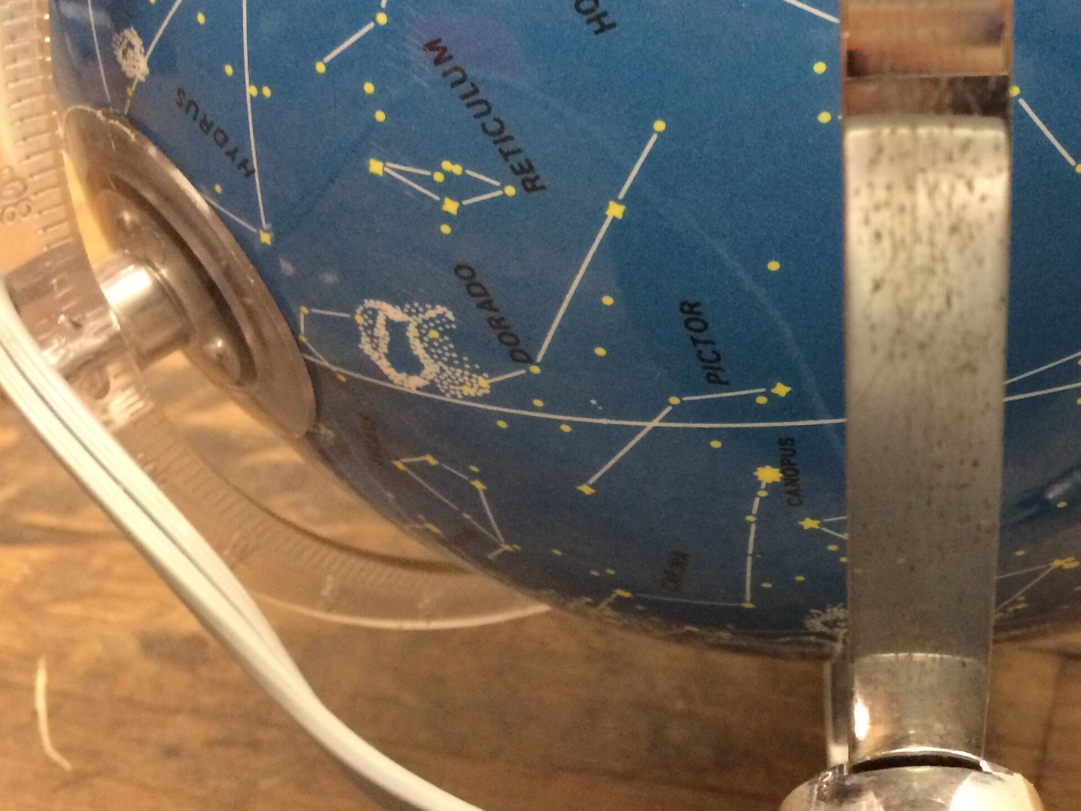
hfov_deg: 37.5
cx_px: 870
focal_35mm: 49
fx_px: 1530
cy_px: 236
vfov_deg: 29.4
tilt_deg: -22.2
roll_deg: +1.2
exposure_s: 1/17
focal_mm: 4.15
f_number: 2.2
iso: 320
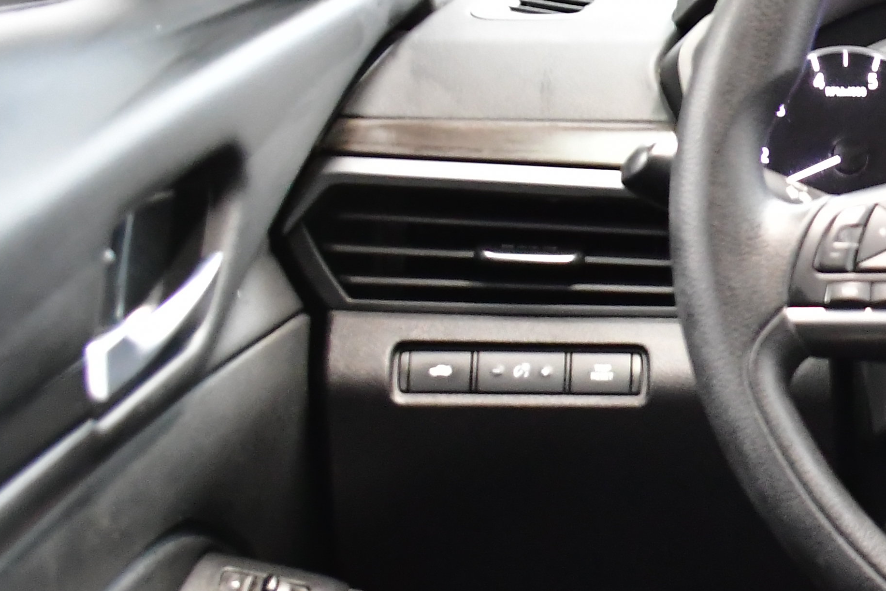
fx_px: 2018
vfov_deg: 16.7
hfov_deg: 22.1
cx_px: 1169
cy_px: 318
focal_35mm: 82
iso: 2800
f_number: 3.5
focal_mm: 18
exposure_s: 1/30
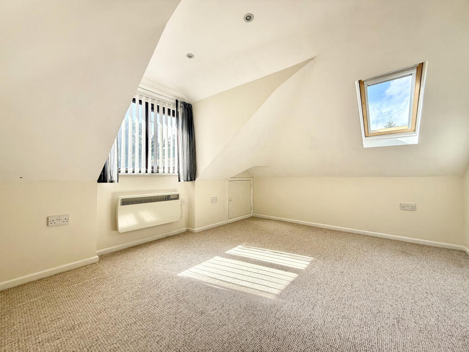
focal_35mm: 14
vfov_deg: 85.7
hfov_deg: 102.1
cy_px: 176
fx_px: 190
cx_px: 234
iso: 64
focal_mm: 2.22
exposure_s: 1/357
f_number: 2.2
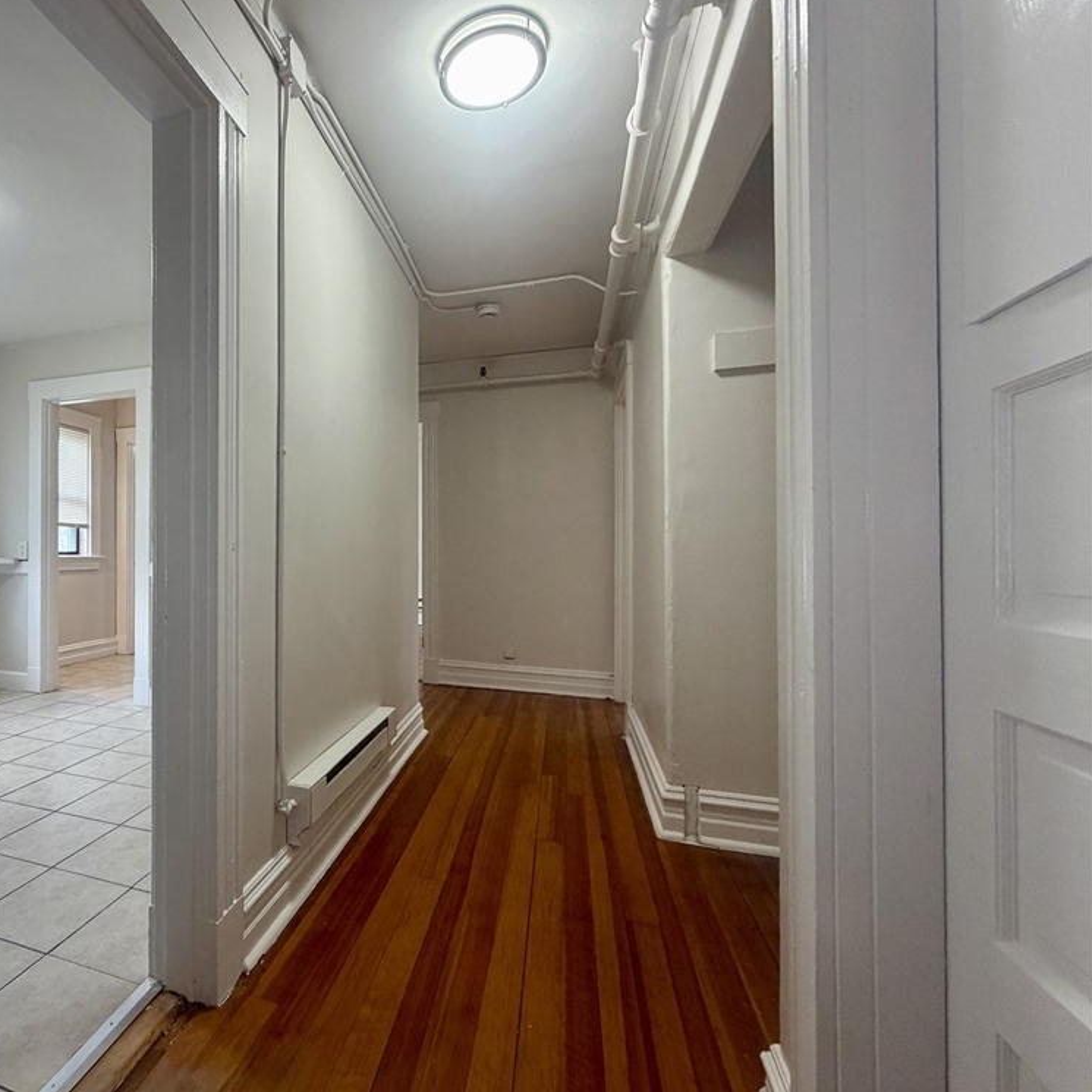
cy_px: 553
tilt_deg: +0.5
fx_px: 607
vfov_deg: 84.0
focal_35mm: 17
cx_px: 344
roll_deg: +0.0
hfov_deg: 80.5
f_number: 2.2
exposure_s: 1/120
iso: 320
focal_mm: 2.22
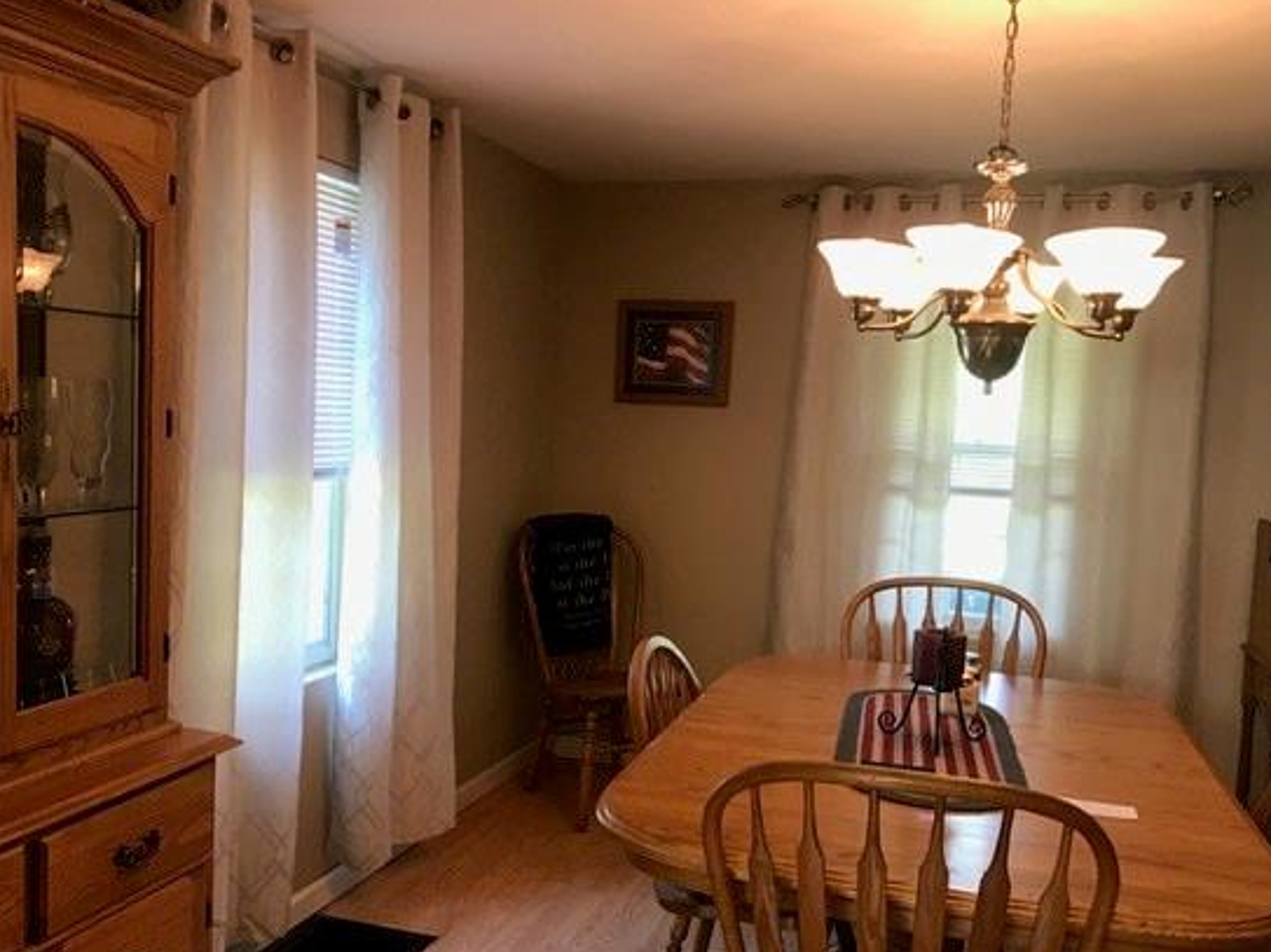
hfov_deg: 55.4
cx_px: 613
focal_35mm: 33
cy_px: 529
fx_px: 1211
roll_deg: -2.5
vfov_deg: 42.9
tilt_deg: -3.9
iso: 40
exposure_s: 1/17
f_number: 1.8
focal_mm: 3.99
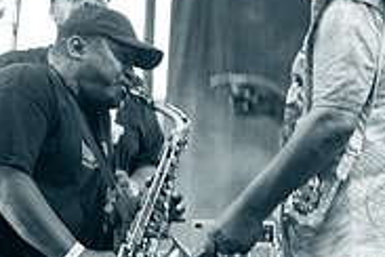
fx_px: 1219
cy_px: 157
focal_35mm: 114
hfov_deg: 17.9
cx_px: 236
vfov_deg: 12.0
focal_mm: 36
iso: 2500
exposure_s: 1/125
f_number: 4
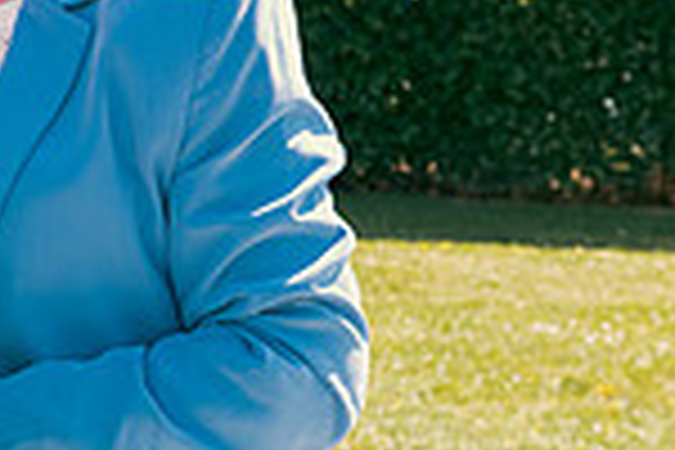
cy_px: 97
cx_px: -212
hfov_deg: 13.4
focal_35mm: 147
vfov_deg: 9.3
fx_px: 2756
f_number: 5.6
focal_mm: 38
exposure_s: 1/400
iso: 200
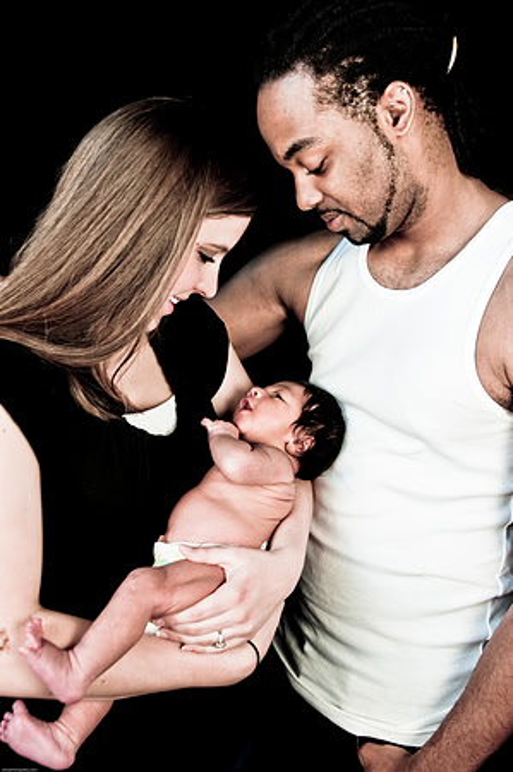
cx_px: 256
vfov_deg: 53.2
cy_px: 386
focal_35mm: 36
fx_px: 771
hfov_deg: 36.8
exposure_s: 1/50
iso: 200
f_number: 2.8
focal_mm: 24
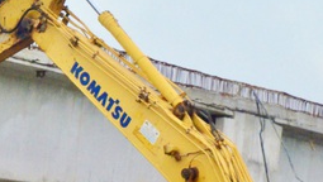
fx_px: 5543
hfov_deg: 3.3
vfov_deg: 1.9
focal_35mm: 647
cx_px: -82
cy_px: 32
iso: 3200
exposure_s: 1/2000
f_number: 11
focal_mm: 135
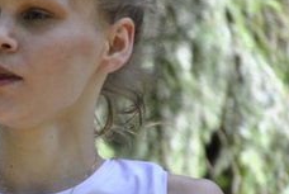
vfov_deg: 1.6
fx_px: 6877
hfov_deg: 2.4
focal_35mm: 855
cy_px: 188
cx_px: -62
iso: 800
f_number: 5.6
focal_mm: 200
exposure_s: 1/250
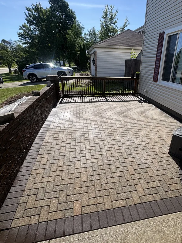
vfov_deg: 79.0
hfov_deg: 62.7
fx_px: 147
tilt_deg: -22.5
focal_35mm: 21
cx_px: 112
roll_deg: -2.0
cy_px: 125
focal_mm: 2.22
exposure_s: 1/1672
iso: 50
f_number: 2.2
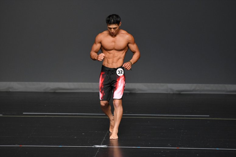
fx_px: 2261
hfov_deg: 6.0
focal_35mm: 345
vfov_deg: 4.0
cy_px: 78
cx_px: 118
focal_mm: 230
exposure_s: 1/400
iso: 2000
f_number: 5.6
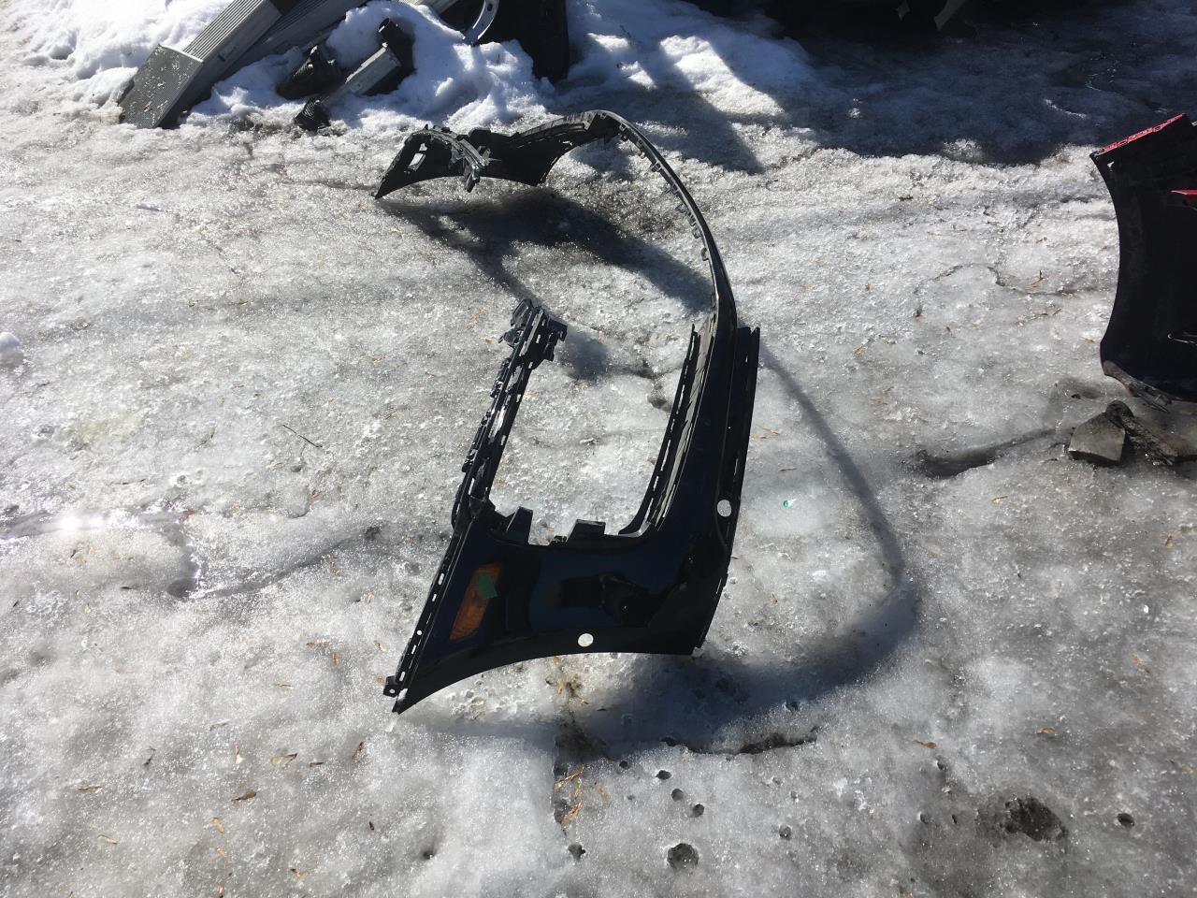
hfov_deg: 61.7
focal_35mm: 29
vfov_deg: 48.2
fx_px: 1003
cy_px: 449
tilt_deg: -39.4
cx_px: 598
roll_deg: +3.1
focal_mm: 4.15
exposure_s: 1/2404
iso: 25
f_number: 2.2
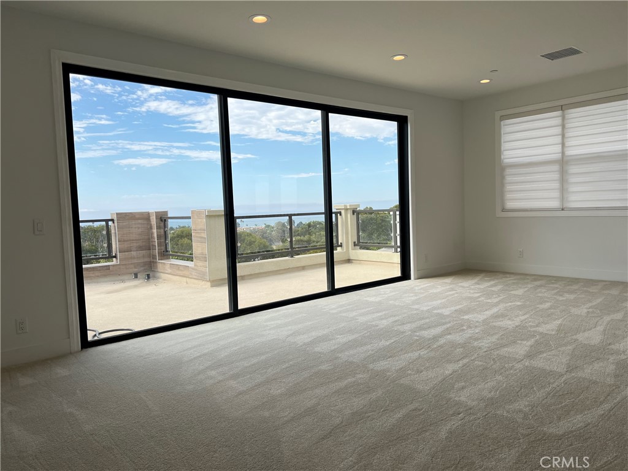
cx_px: 314
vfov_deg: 53.1
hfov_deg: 67.3
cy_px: 236
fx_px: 472
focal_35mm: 26
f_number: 1.5
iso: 50
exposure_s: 1/2083
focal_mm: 5.7
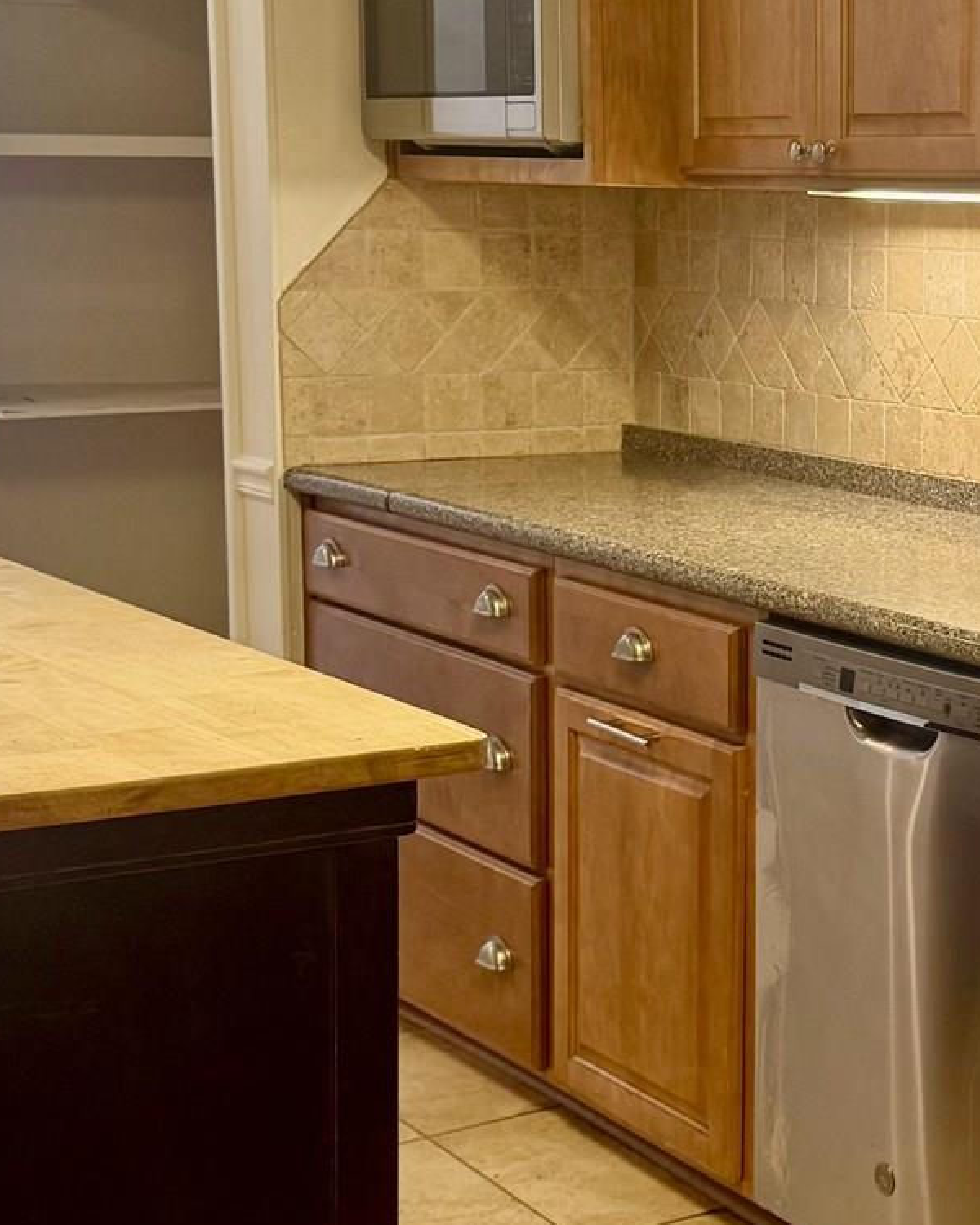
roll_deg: -1.7
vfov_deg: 26.4
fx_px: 2610
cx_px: 1027
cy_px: 596
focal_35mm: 72
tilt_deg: -7.8
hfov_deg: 20.4
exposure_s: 1/60
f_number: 1.78
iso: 125
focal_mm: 6.76
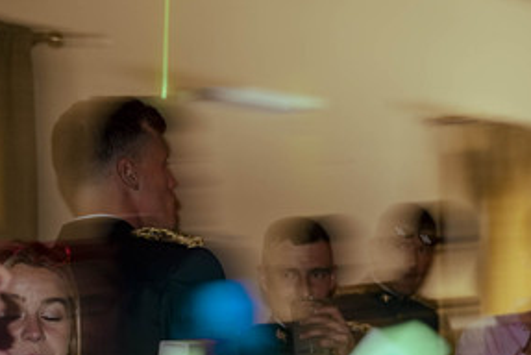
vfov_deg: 17.0
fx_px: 1152
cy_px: 393
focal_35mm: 78
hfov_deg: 24.4
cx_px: 566
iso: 400
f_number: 2
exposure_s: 1/30
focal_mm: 35
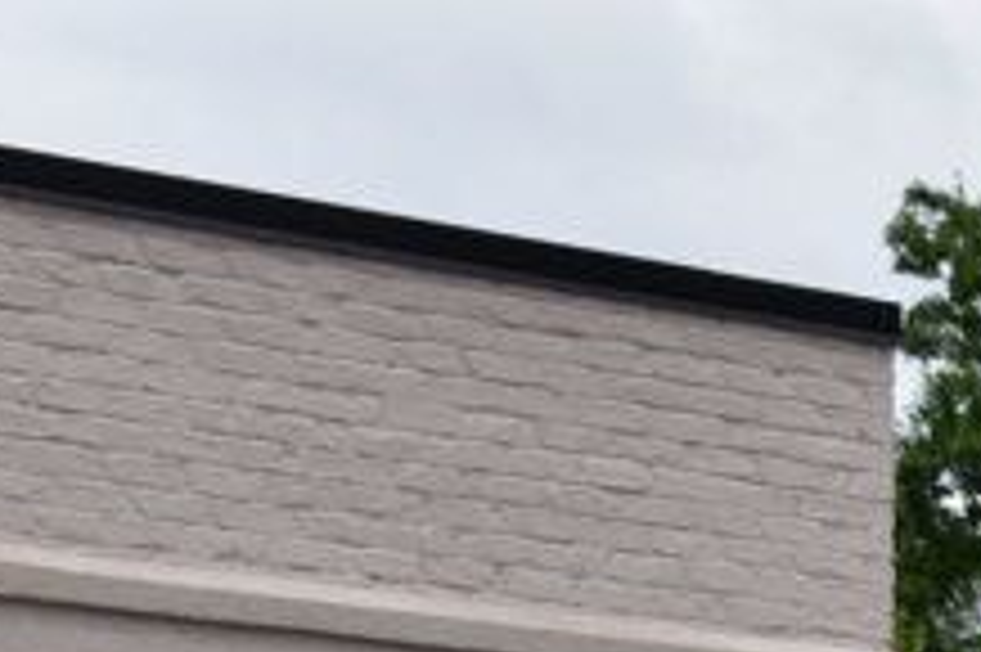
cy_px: 1529
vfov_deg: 5.2
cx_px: 2128
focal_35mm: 254
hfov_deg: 7.7
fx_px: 6916
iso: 320
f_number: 11
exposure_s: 1/500
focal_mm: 36
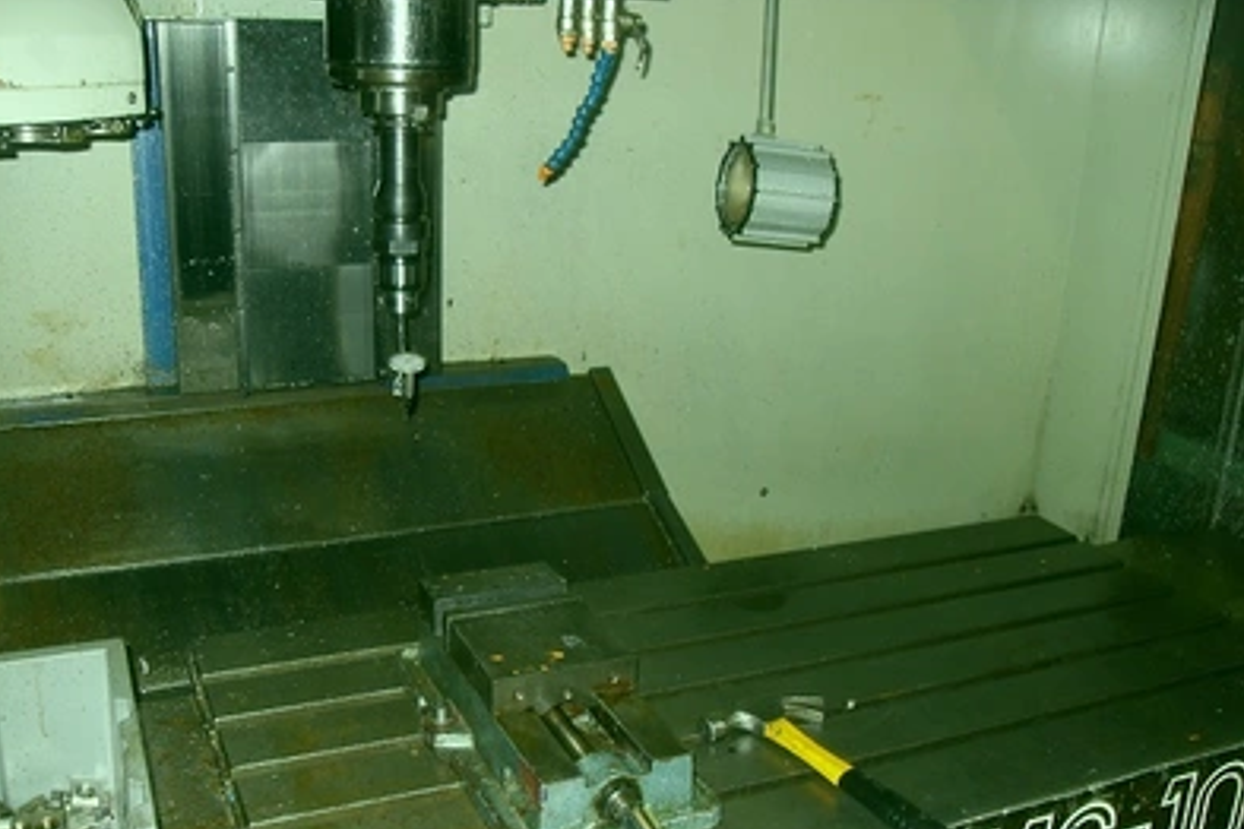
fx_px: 1244
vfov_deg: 36.8
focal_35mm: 36
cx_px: 614
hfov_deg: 53.1
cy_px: 465
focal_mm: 6.3
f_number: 2.8
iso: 100
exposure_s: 1/45
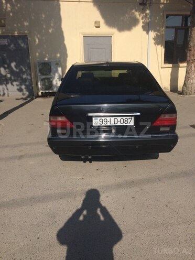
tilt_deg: -16.7
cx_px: 98
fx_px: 218
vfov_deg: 61.7
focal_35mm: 29
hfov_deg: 48.2
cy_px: 130
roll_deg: -0.4
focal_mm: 4.15
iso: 32
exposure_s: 1/4115
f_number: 2.2
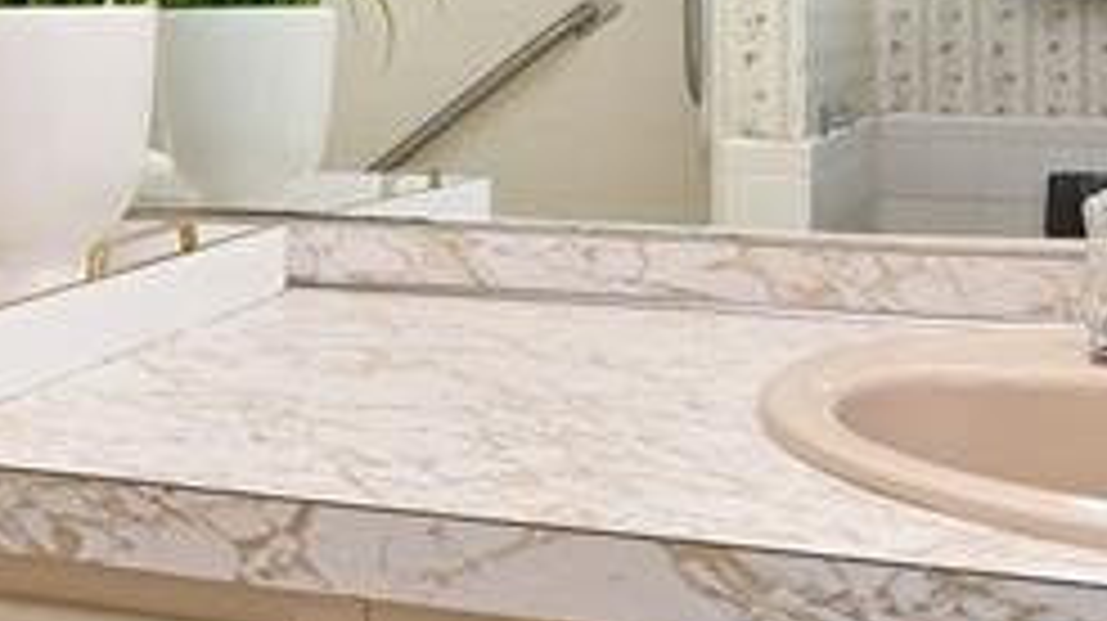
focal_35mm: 61
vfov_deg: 19.1
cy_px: -9
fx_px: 1789
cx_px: 320
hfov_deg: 33.9
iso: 800
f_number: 10
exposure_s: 1/60
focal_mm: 14
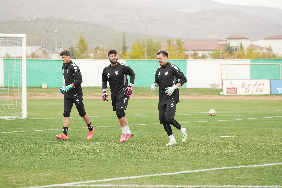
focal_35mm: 148
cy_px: 94
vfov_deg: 9.3
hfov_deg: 13.9
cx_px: 141
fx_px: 1159
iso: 3200
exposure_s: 1/2000
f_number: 5.6
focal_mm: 148
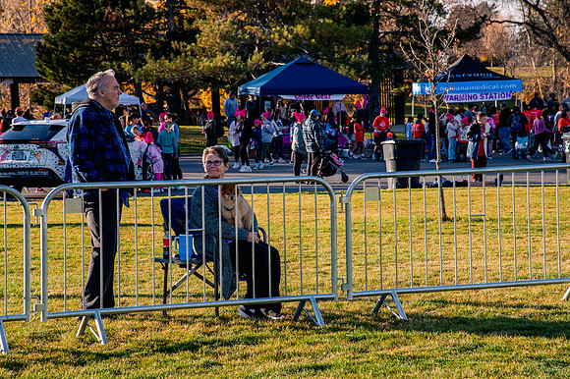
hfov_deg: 17.1
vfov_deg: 11.4
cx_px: 285
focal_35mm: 120
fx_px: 1899
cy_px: 190
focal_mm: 120
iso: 800
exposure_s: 1/1000
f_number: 10
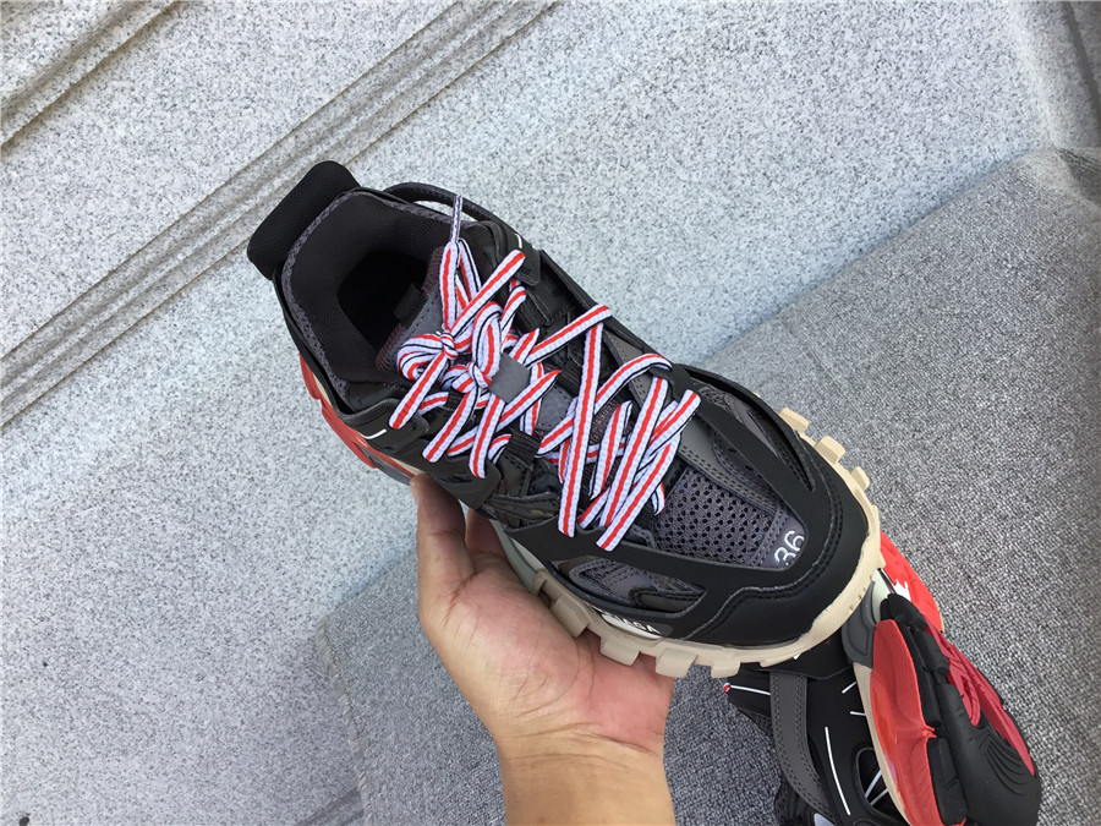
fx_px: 986
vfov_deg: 45.4
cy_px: 413
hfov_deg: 58.4
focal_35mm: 31
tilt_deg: -35.2
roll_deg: +42.3
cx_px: 550
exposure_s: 1/187
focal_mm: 3.3
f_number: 2.4
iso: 25
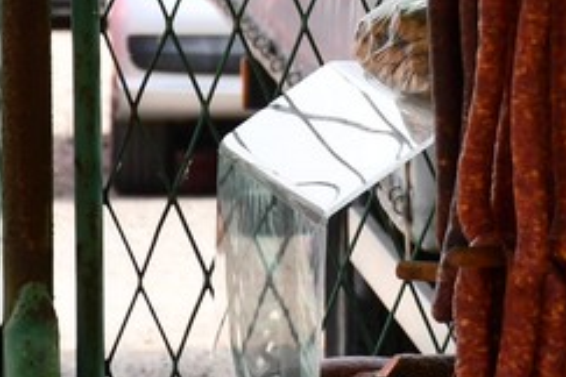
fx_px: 6949
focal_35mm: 442
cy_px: -10
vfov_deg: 3.1
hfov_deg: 4.6
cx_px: 962
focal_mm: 70
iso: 360
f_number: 5.6
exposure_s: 1/500
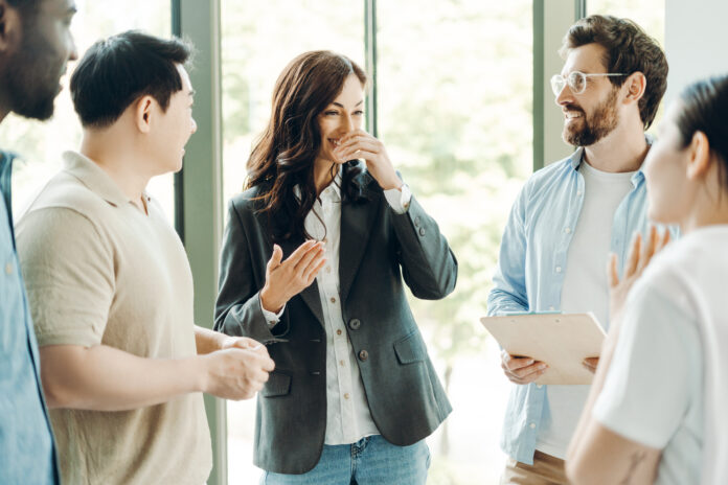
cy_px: 242
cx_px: 364
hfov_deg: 39.6
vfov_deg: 27.0
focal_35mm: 50
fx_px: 1011
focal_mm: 50
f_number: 2
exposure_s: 1/500
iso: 500
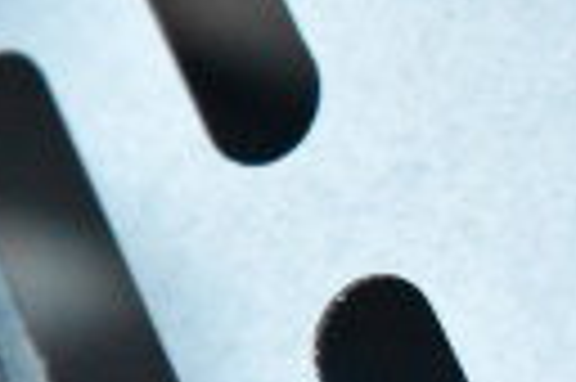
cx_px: -608
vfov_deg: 5.6
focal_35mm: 243
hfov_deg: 8.1
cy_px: 326
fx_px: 3883
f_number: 4.5
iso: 11400
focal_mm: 34
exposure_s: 1/50
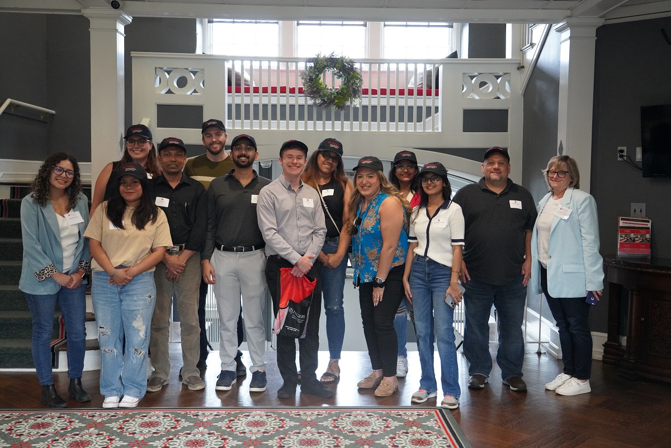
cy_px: 224
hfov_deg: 49.6
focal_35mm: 39
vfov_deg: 34.2
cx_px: 336
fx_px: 727
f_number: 4
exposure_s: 1/160
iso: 6400
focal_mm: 39
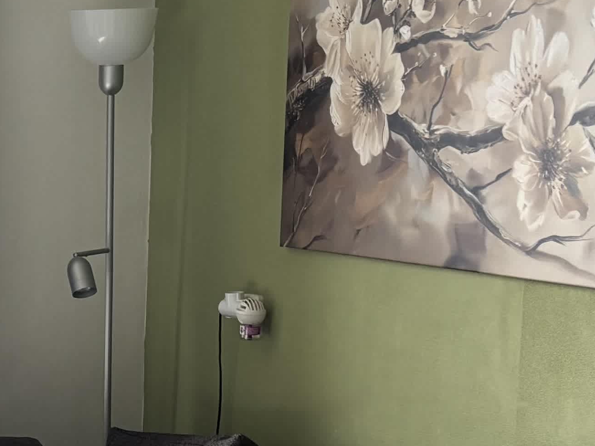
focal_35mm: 114
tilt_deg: -6.2
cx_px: -517
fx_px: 1959
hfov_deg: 14.8
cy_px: 308
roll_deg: +0.5
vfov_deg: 13.0
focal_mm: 6
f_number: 1.6
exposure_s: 1/121
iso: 125
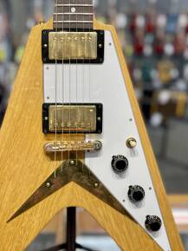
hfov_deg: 39.5
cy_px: 160
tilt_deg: -18.3
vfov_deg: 50.7
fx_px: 260
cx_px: 75
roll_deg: +0.6
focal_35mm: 36
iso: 50
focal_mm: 4.2
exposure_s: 1/120
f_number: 1.6
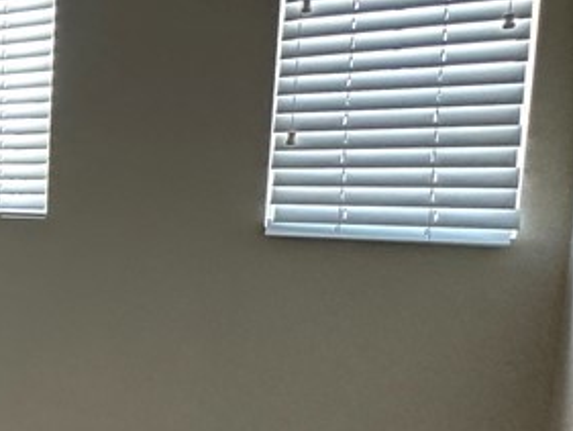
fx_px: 845
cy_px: 241
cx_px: -398
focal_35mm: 51
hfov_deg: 23.8
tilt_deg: -5.6
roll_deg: +1.1
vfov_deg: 28.6
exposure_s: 1/120
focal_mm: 2.22
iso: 200
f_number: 2.2
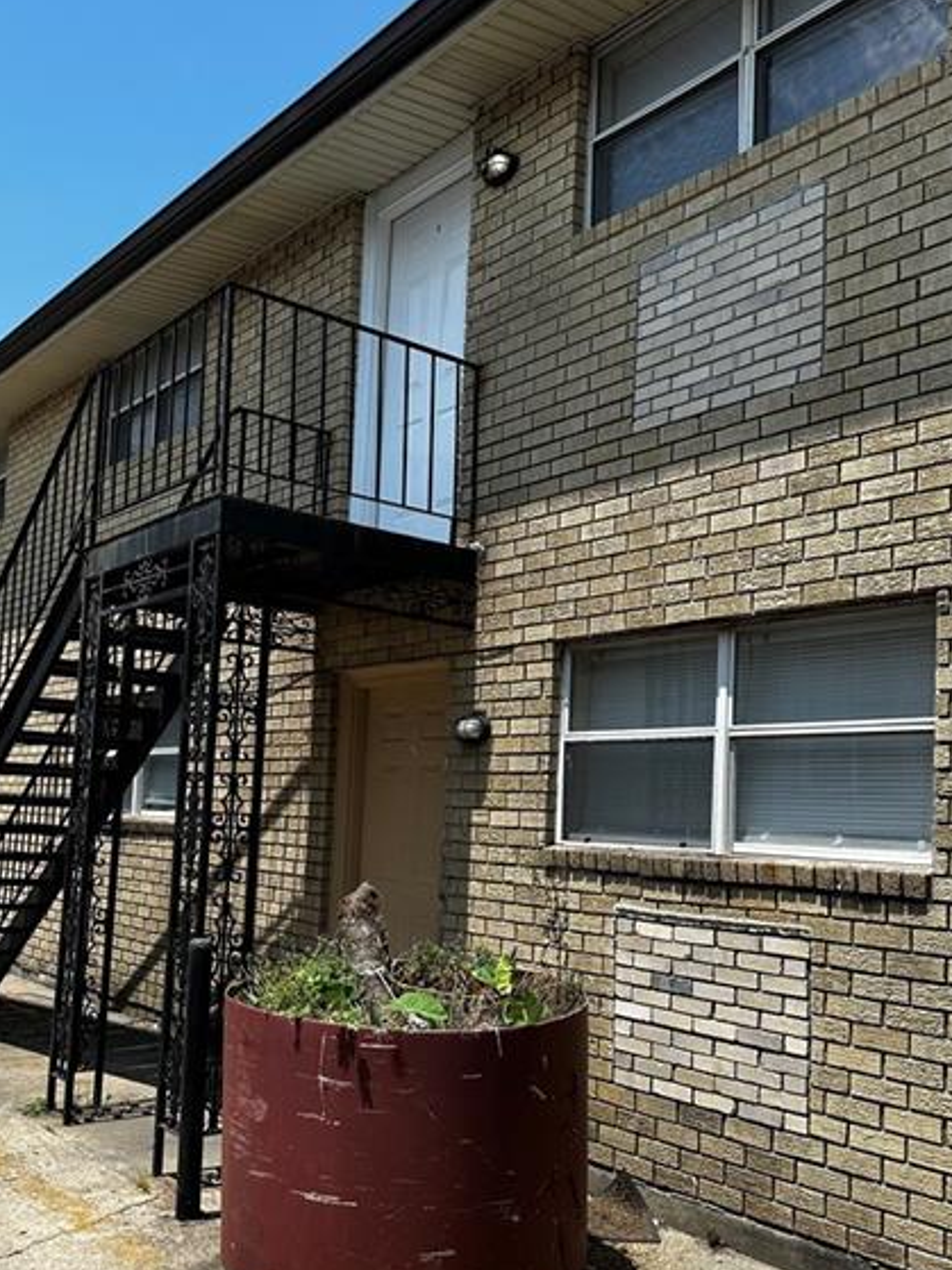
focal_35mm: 33
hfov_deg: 42.9
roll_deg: +0.4
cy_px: 716
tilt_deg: +2.1
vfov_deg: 55.2
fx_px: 1211
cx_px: 427
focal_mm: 6.86
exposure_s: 1/3597
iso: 80
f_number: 1.78
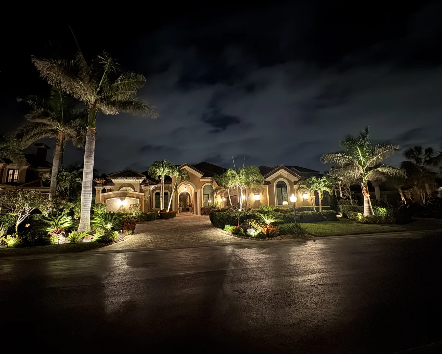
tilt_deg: +9.1
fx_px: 196
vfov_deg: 84.0
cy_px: 173
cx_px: 205
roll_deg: +2.1
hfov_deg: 96.6
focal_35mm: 15
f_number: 2.2
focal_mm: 2.22
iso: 2500
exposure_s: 1/12
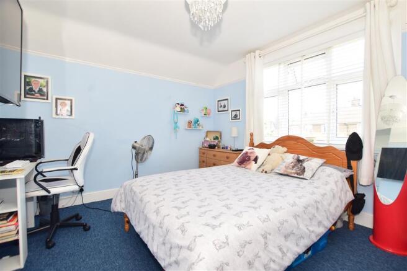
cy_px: 136
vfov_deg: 77.3
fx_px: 170
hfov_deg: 100.4
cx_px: 204
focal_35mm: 15
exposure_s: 1/60
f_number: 8
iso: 500
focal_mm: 10
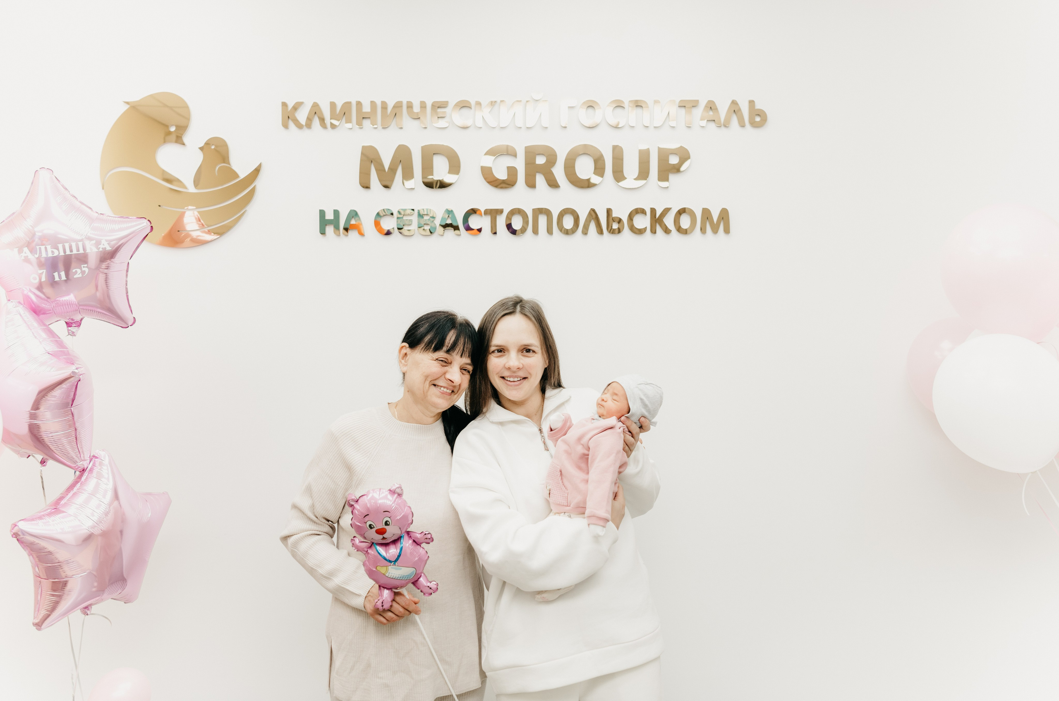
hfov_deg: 57.7
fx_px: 960
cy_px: 349
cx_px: 535
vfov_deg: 40.1
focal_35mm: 33
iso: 250
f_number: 4
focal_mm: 32
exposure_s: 1/160
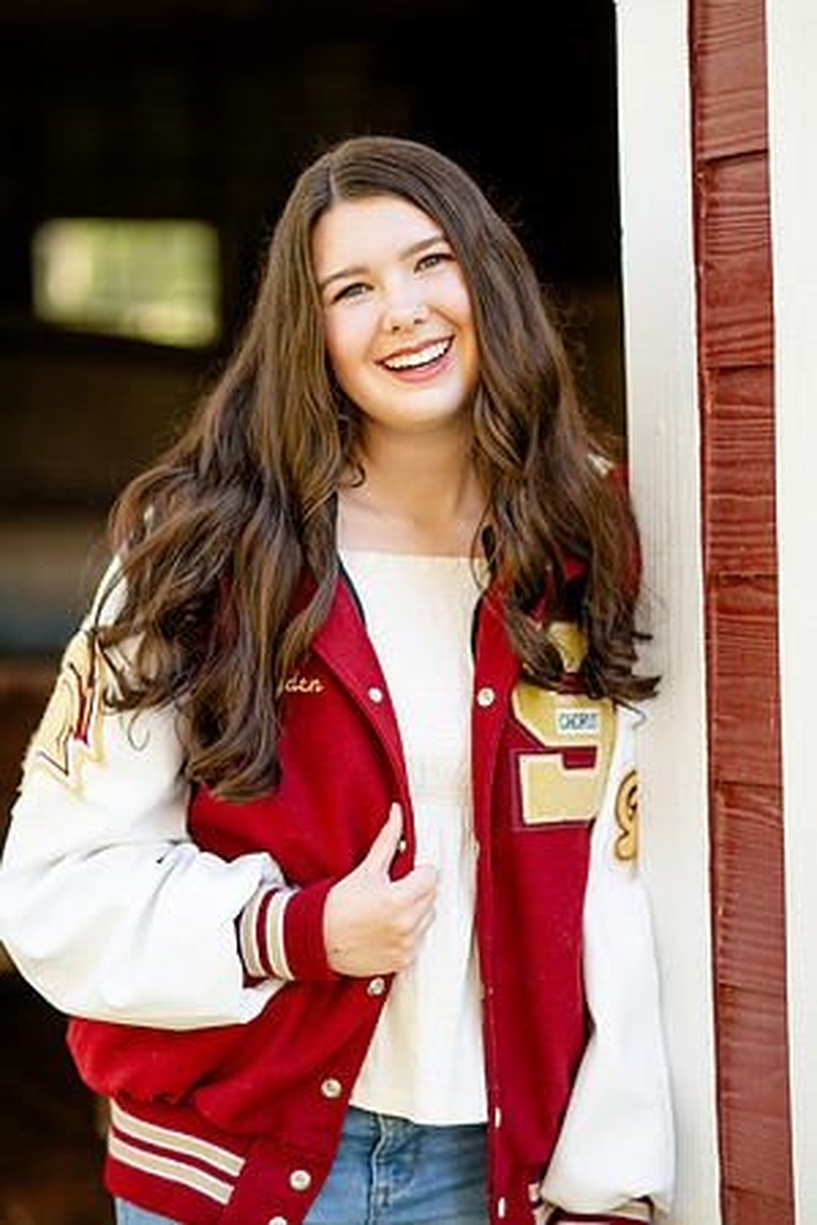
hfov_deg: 16.1
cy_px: 612
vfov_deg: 23.9
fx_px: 2893
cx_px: 408
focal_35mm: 85
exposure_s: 1/500
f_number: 1.8
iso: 250
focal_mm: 85
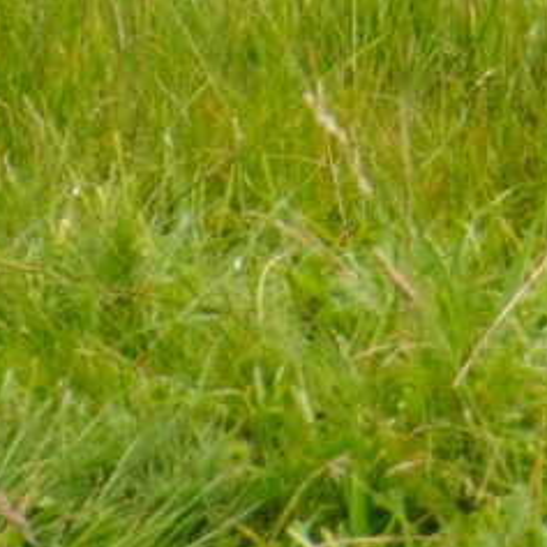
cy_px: -1239
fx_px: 29795
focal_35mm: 1667
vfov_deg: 1.0
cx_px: 1829
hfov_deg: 1.0
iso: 500
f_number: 5.6
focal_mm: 121
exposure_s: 1/200
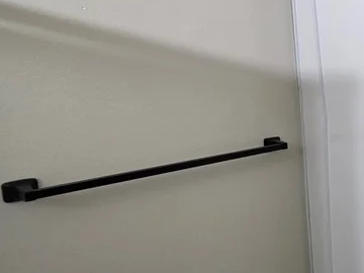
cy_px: 116
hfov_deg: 34.0
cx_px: 484
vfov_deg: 38.6
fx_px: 389
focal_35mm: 37
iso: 200
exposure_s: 1/120
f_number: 1.9
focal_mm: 2.2
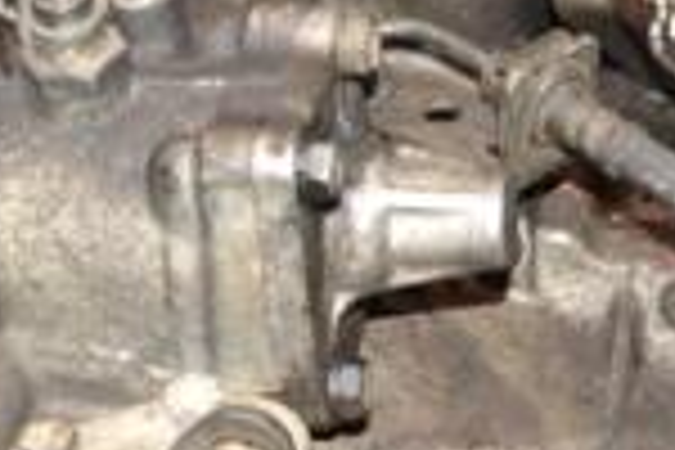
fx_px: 2812
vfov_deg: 9.1
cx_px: 54
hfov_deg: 13.6
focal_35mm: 150
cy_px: 374
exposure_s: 1/60
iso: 800
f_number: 5
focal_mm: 25
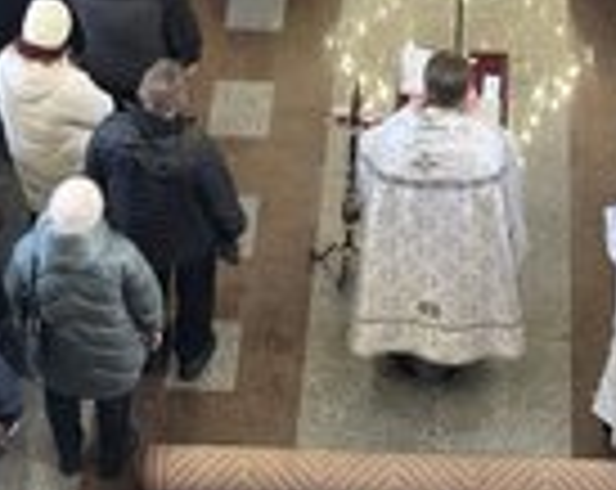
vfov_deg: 11.0
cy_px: -130
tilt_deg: -38.6
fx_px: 2492
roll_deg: -2.0
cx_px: 418
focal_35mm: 137
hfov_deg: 14.1
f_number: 1.78
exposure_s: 1/33
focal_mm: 6.76
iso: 400
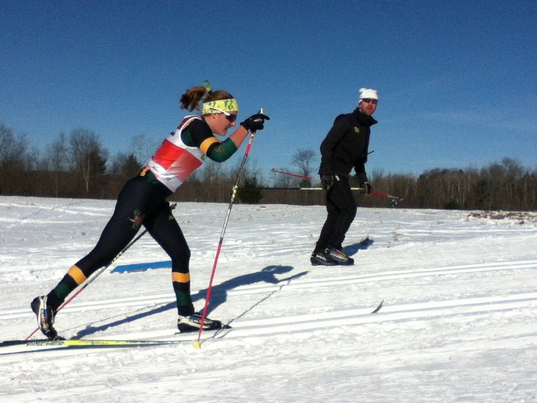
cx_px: 268
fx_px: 496
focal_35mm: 32
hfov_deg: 56.8
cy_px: 202
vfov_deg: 44.2
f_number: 2.4
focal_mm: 3.85
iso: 100
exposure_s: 1/5769
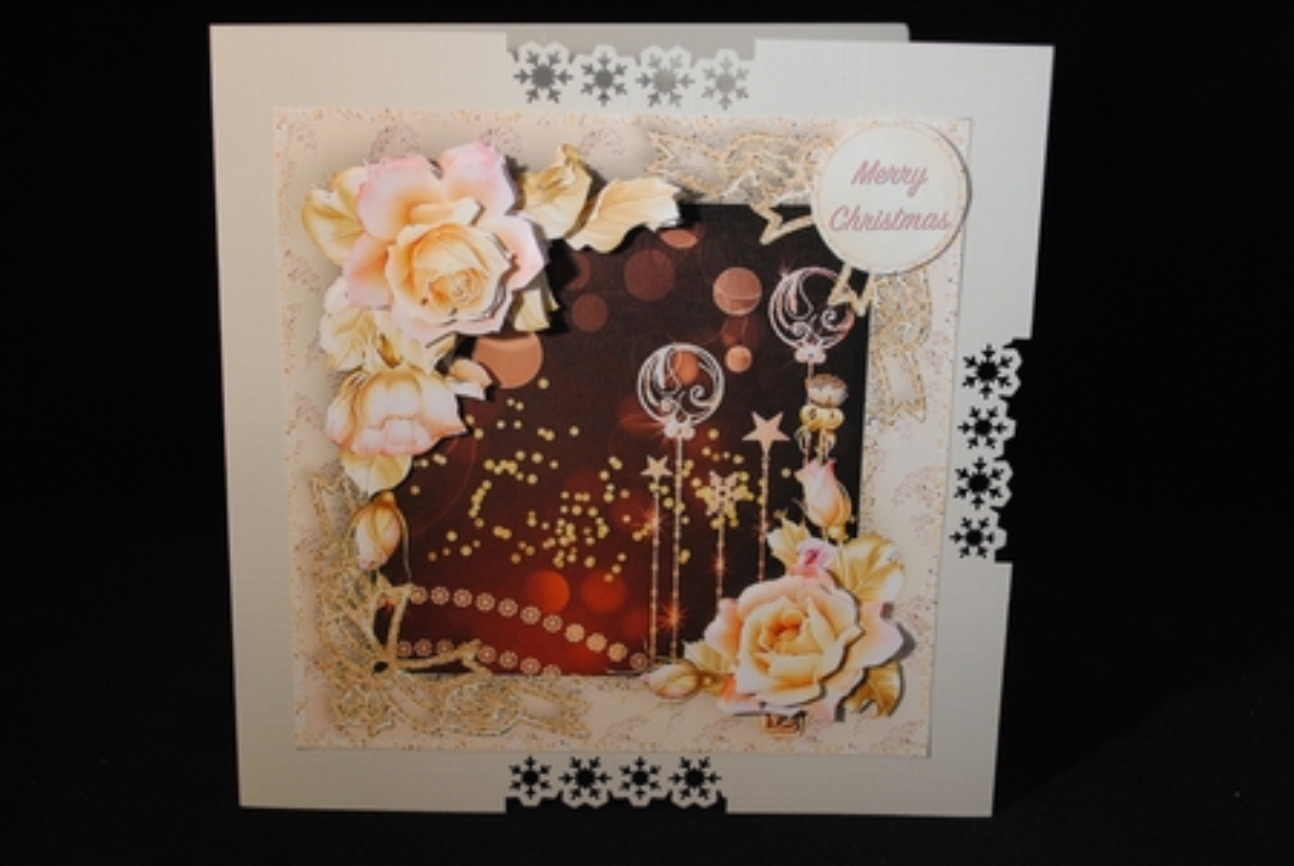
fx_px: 1835
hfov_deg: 38.8
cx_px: 647
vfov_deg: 26.5
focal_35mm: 51
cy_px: 433
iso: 320
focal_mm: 34
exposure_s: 1/30
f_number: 5
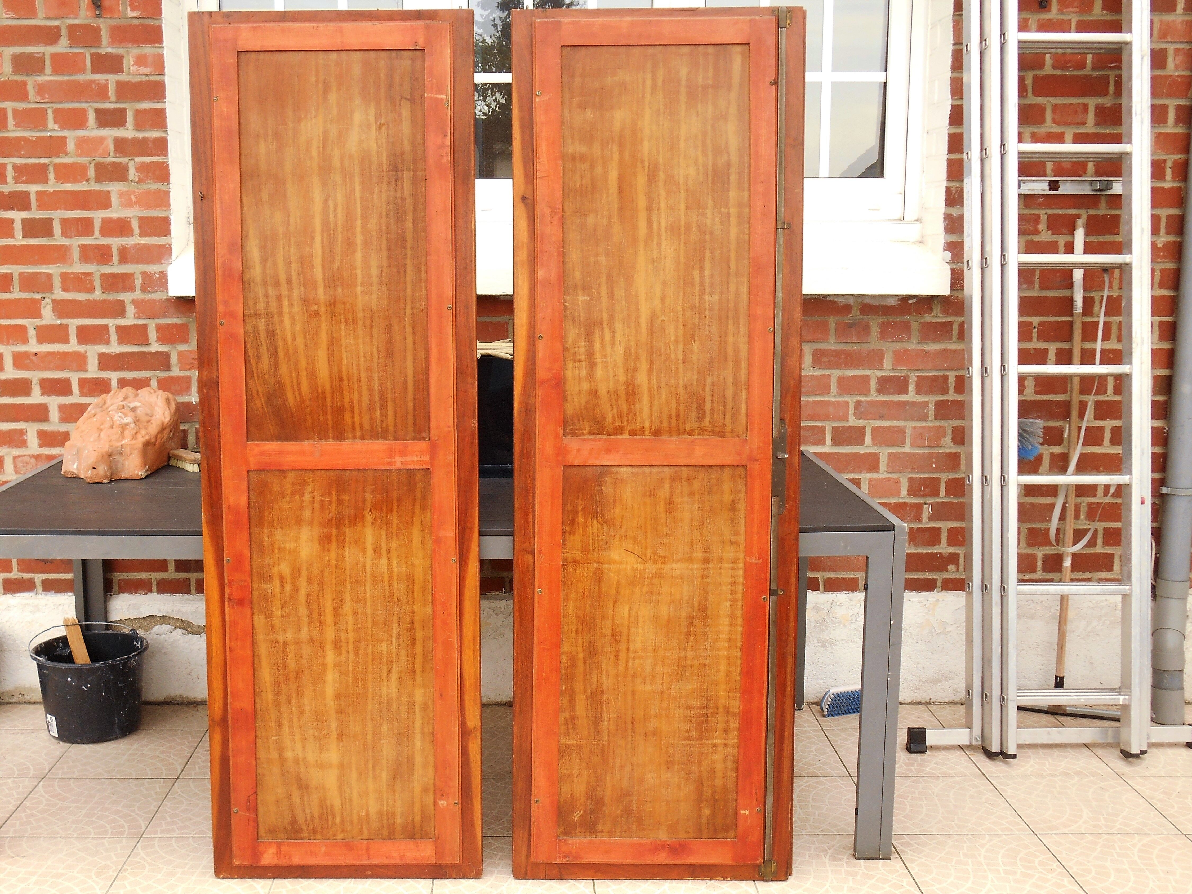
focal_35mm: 35
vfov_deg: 40.7
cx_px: 596
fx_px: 1205
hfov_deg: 52.6
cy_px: 447
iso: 80
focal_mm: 6.3
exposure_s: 1/50
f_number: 3.7
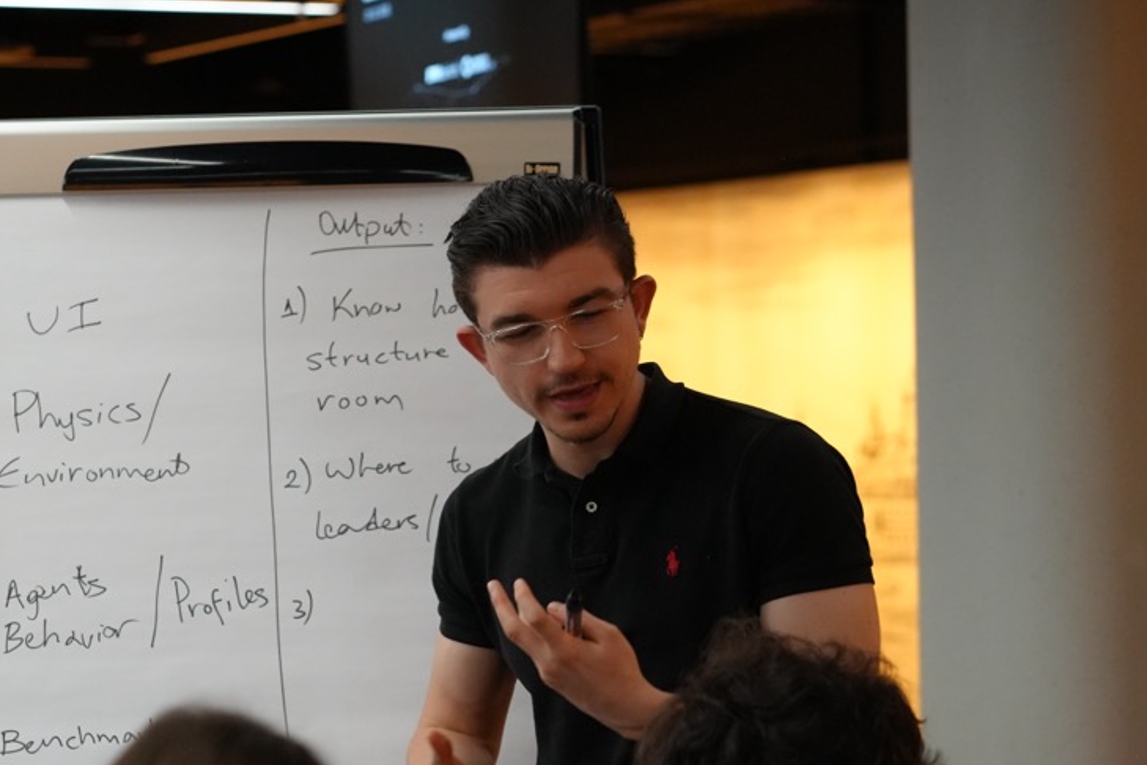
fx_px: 4460
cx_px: 205
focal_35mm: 140
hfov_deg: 14.6
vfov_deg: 9.8
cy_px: 540
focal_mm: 85
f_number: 4
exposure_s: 1/160
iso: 5000
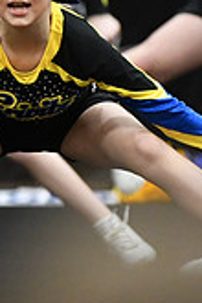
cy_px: -23
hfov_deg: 1.5
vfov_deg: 2.3
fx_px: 7524
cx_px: -316
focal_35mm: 894
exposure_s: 1/800
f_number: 2.8
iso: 5000
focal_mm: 170
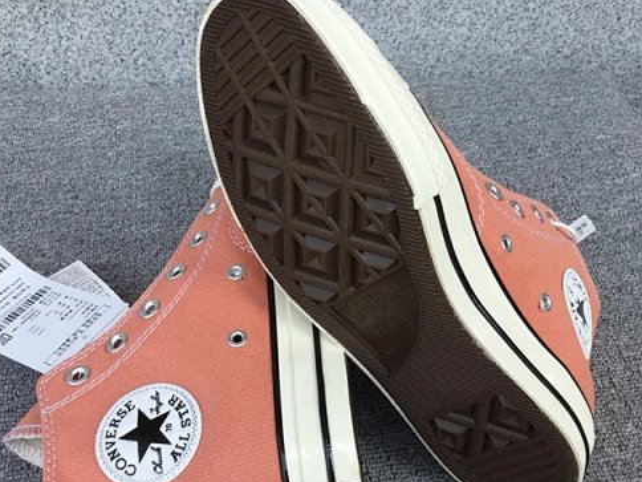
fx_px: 760
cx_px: 348
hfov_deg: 45.7
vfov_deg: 35.1
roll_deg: -4.2
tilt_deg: -42.4
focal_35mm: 41
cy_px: 231
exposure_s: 1/519
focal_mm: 3.3
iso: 25
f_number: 2.4
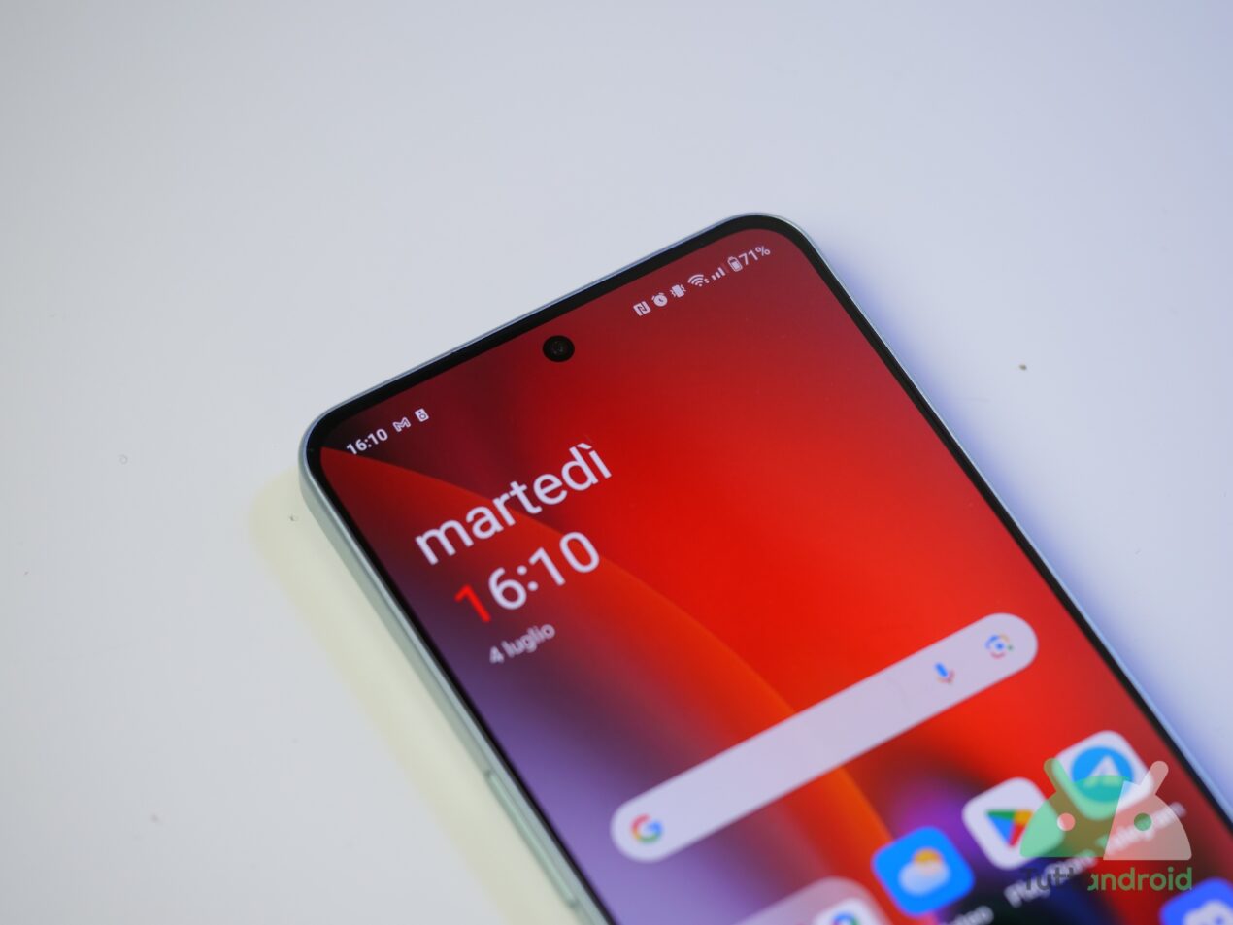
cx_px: 616
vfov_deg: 12.4
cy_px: 462
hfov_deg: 16.4
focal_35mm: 120
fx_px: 4275
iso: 200
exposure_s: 1/60
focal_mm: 60
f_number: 2.8
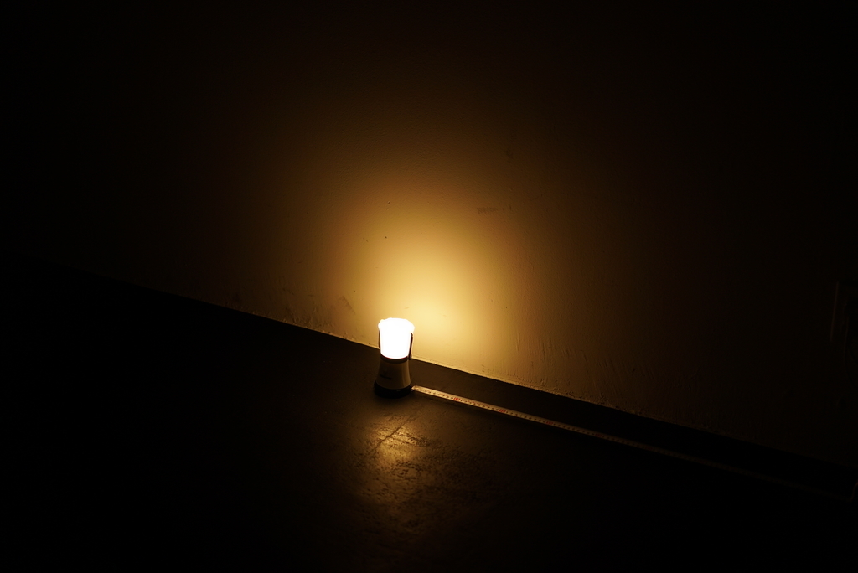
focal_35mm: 55
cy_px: 286
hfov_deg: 36.2
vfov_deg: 24.7
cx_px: 429
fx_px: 1312
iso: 400
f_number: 1.8
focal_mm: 55
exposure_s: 1/50
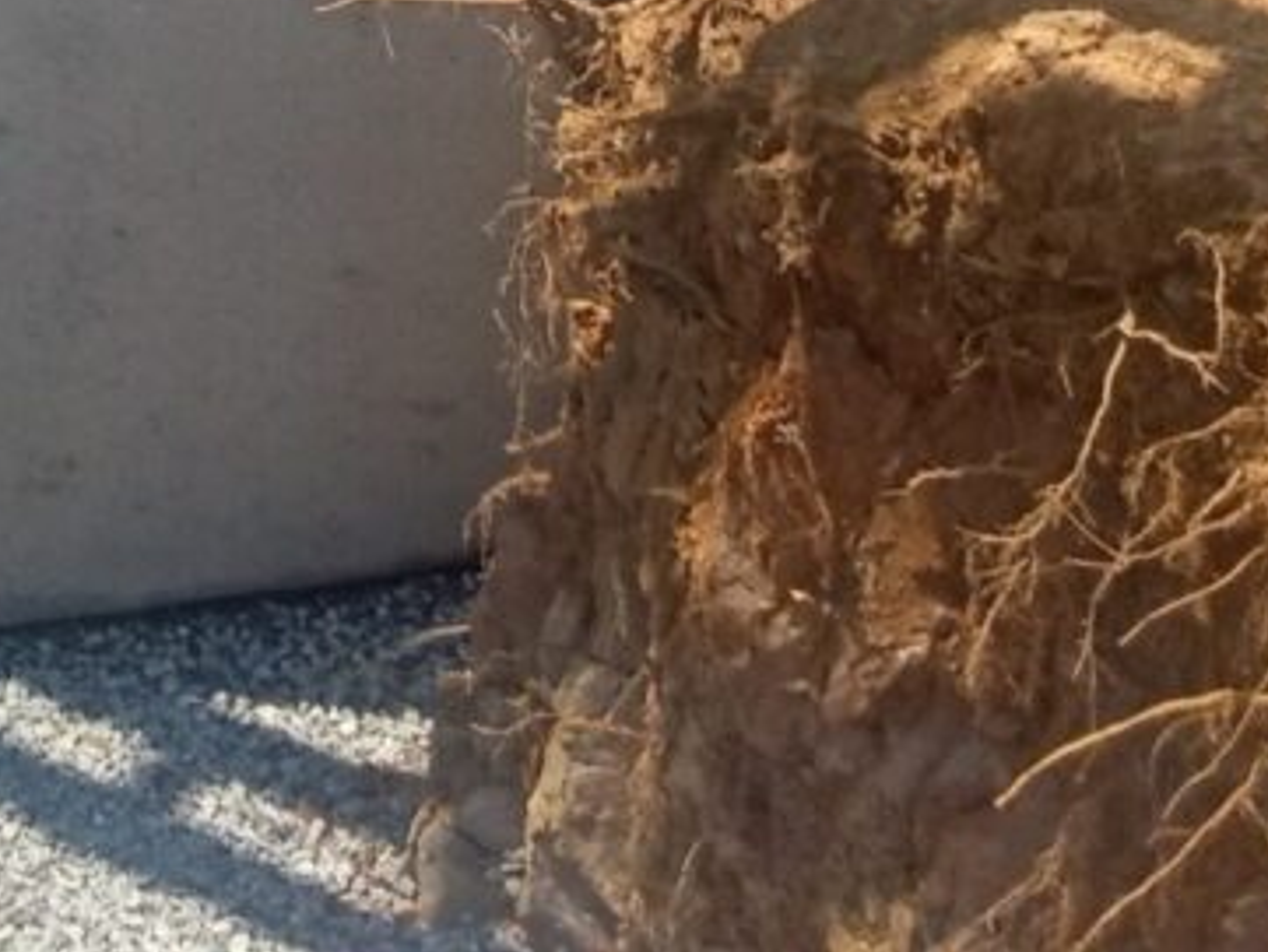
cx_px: -674
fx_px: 4544
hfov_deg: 14.7
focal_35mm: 124
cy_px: -1152
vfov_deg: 10.6
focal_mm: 3.71
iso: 101
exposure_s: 1/876
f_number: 2.2
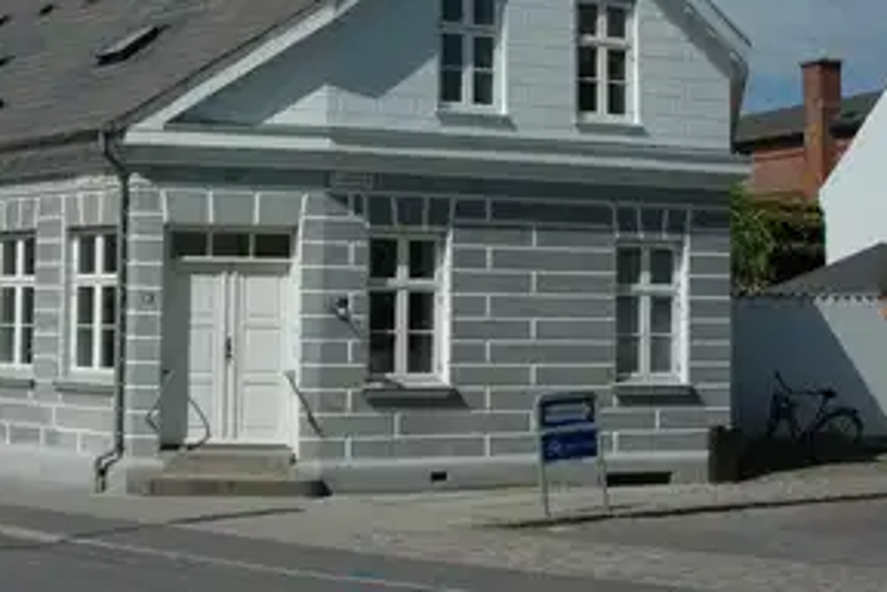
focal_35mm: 61
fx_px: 1503
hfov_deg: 32.5
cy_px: 183
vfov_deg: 22.1
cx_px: 266
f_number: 13
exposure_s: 1/640
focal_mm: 28
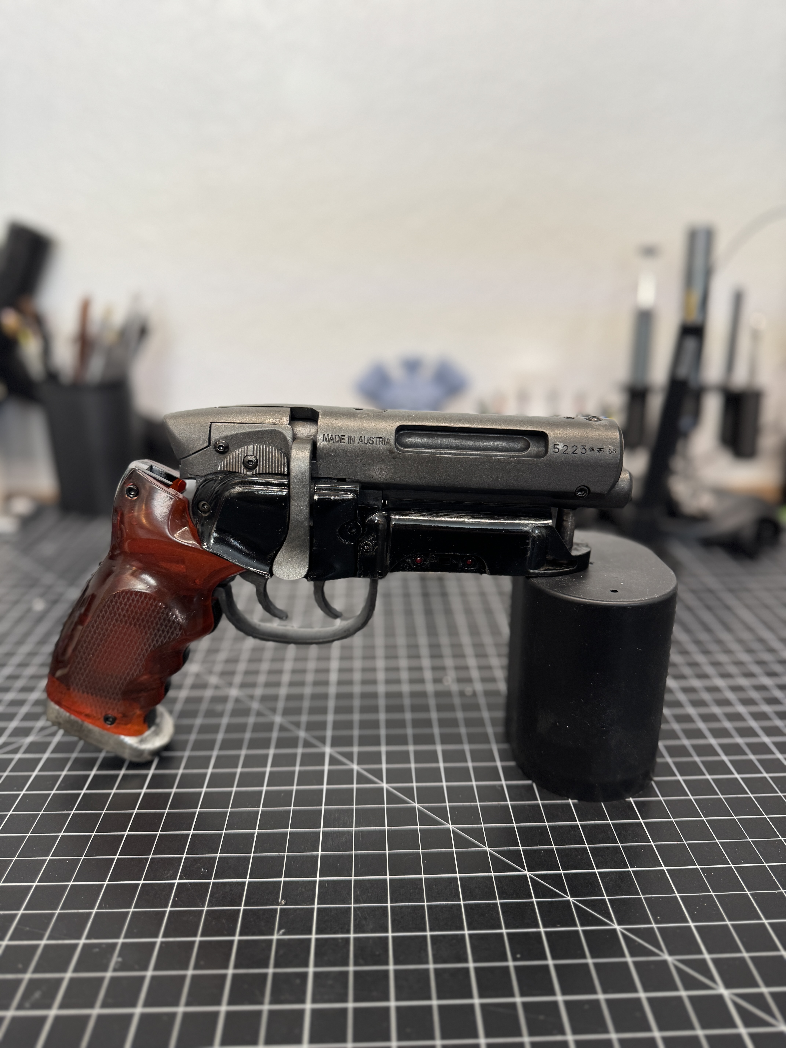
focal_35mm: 24
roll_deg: +0.1
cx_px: 393
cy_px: 524
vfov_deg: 71.6
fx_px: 727
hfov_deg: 56.8
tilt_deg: -18.9
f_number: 1.78
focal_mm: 6.76
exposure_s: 1/60
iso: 125
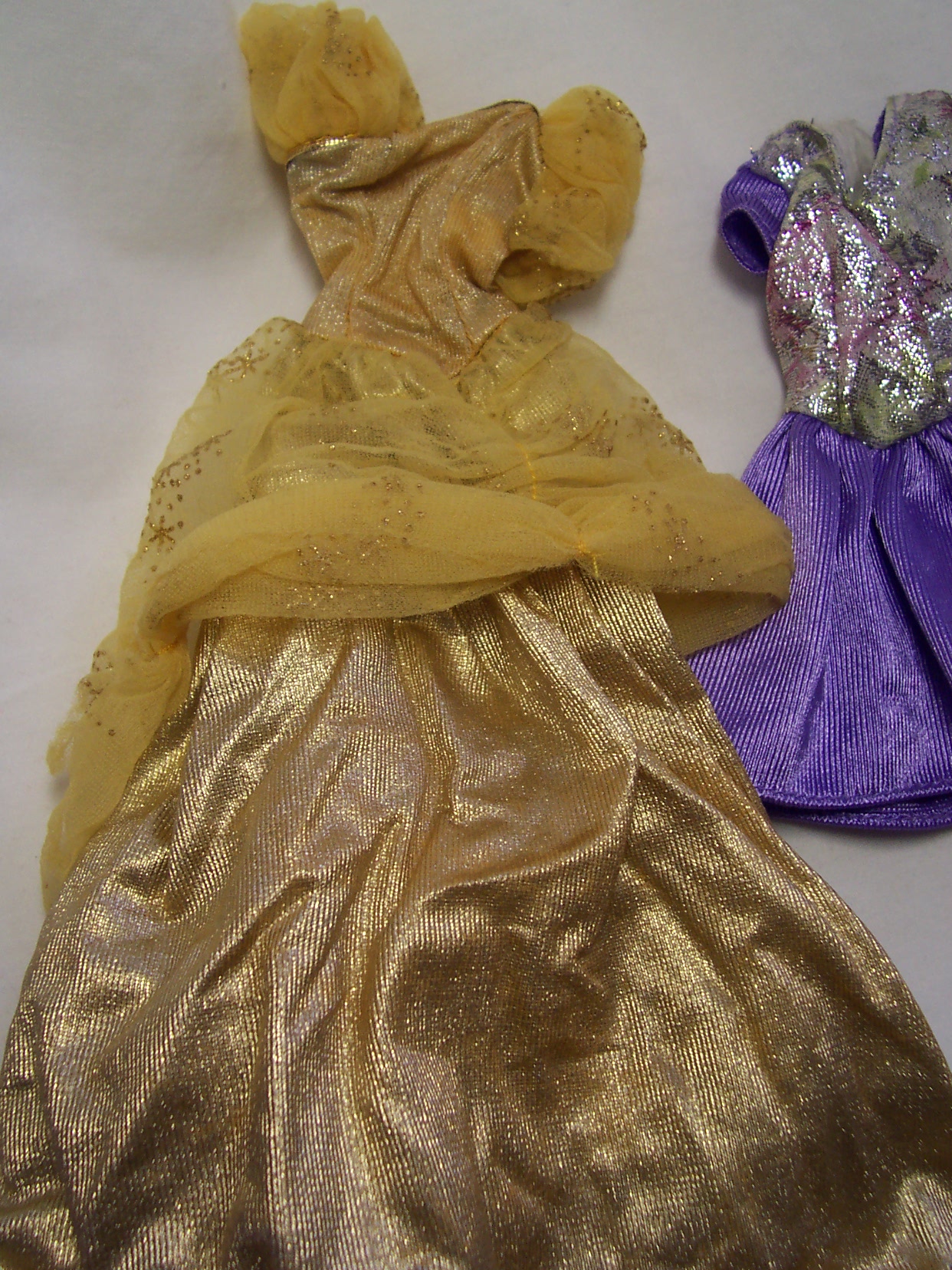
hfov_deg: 38.7
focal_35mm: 37
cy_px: 635
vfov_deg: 50.1
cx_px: 476
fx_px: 1357
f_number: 2.8
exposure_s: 1/90
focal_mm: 5.6
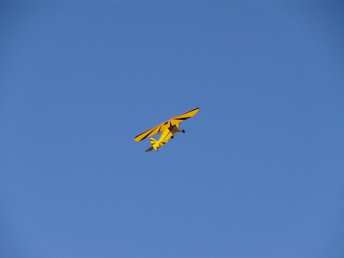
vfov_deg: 6.8
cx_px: 172
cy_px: 129
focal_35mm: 218
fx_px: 2166
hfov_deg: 9.1
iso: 100
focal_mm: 46.2
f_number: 4.5
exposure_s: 1/1000
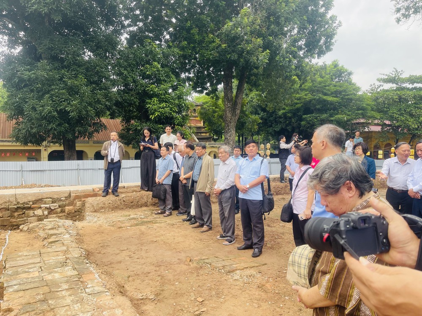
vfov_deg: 54.9
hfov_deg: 69.4
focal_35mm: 25
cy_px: 158
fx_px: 305
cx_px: 211
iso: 32
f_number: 1.6
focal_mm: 5.1
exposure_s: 1/301
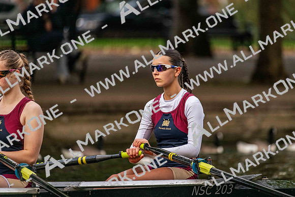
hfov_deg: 5.2
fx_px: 3278
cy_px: 98
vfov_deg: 3.4
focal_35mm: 400
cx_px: 148
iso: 3200
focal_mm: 400
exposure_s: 1/2500
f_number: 4.5
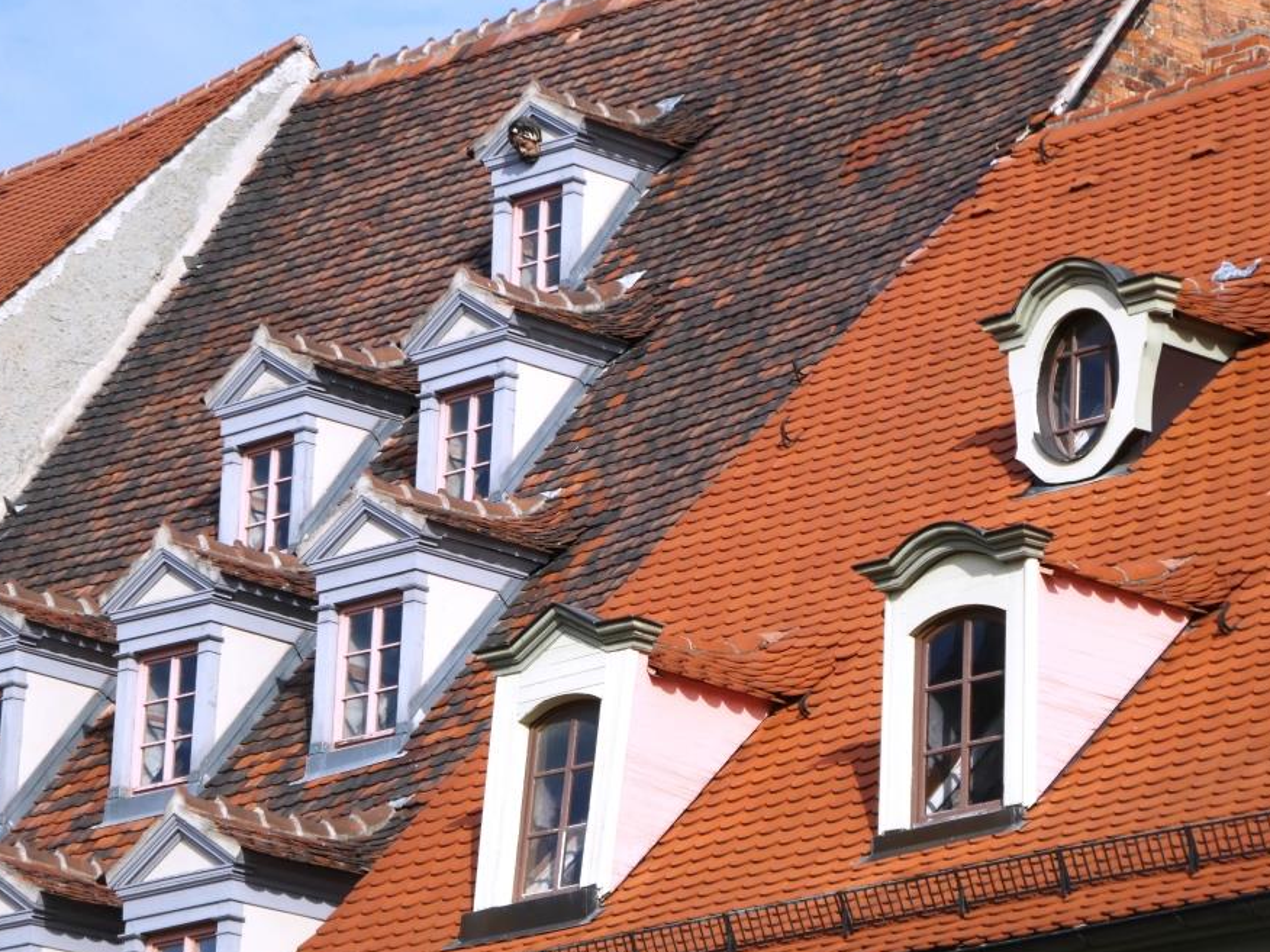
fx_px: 7374
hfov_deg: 9.8
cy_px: 533
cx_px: 651
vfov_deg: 7.4
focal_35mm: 201
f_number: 5.6
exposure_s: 1/500
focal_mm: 30.9
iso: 80
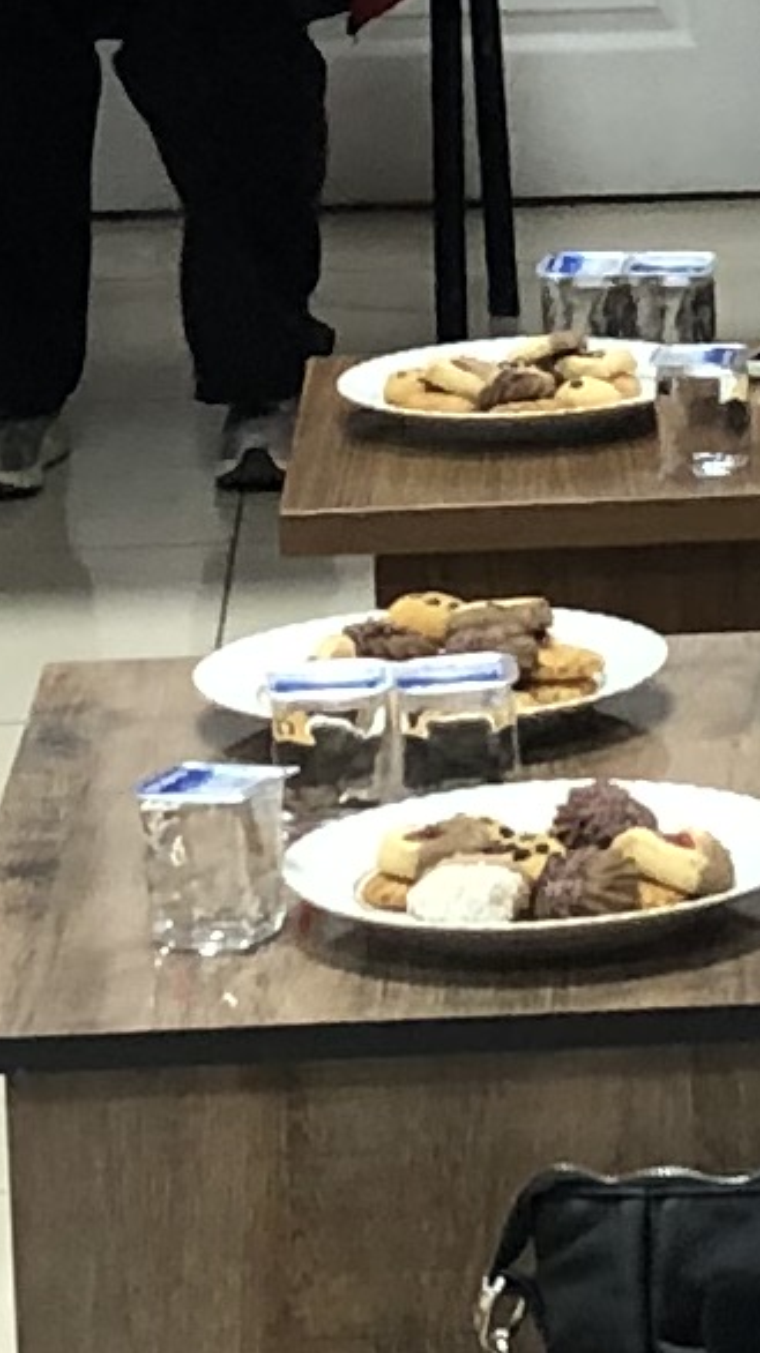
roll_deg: -0.1
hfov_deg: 5.7
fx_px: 7534
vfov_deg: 10.1
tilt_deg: -6.8
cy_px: -231
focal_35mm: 210
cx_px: 924
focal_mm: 3.99
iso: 64
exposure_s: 1/17
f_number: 1.8
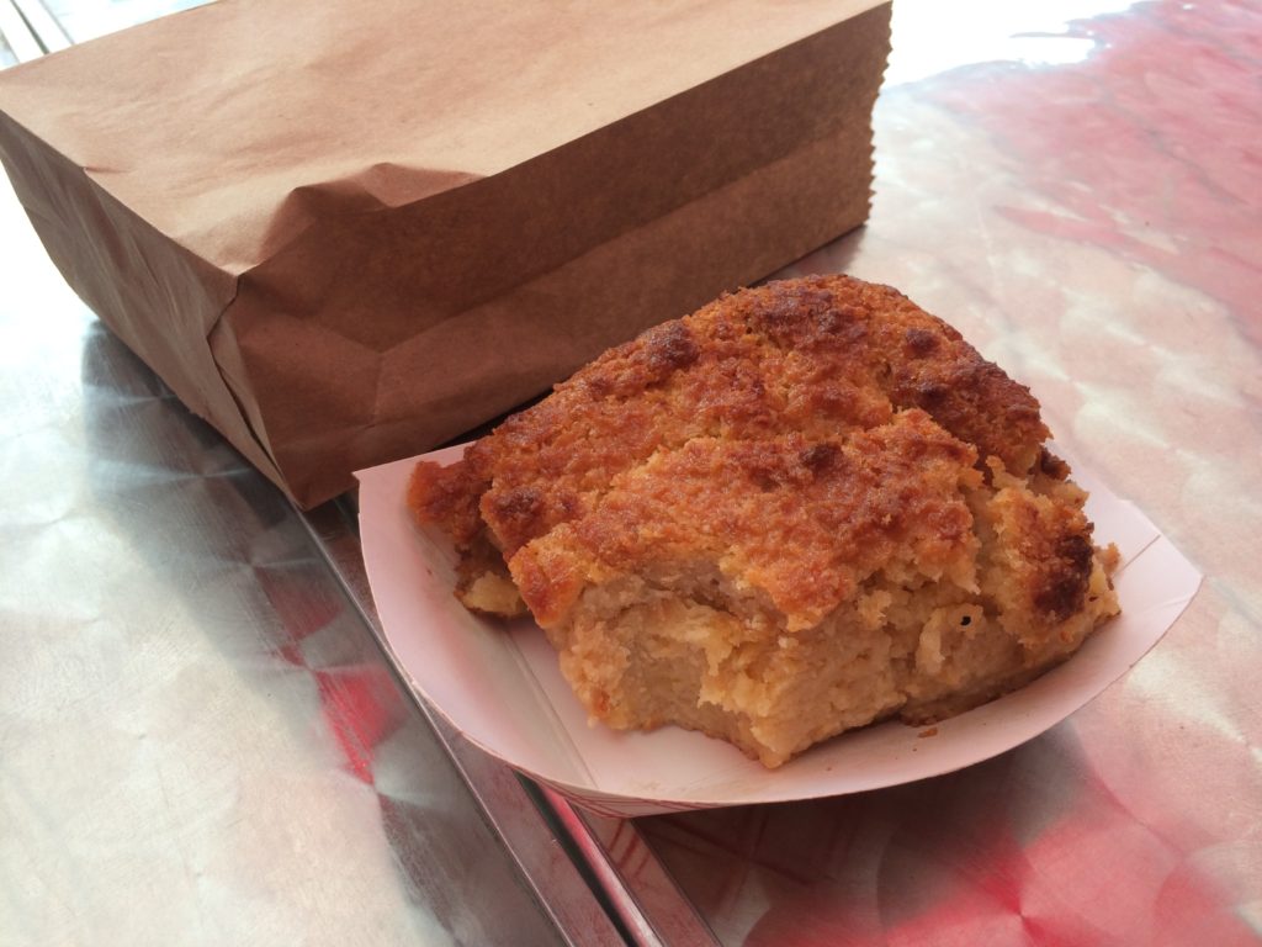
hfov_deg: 61.7
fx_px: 1057
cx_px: 631
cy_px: 474
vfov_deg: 48.2
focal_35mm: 29
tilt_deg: -47.0
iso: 50
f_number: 2.2
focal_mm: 4.15
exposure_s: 1/120
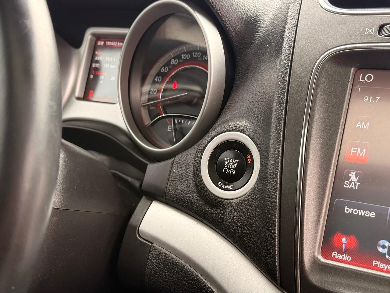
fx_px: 541
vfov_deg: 30.3
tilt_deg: -17.4
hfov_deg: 39.7
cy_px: 146
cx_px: 195
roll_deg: +0.4
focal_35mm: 48
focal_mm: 6.76
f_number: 1.78
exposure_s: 1/206
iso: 100
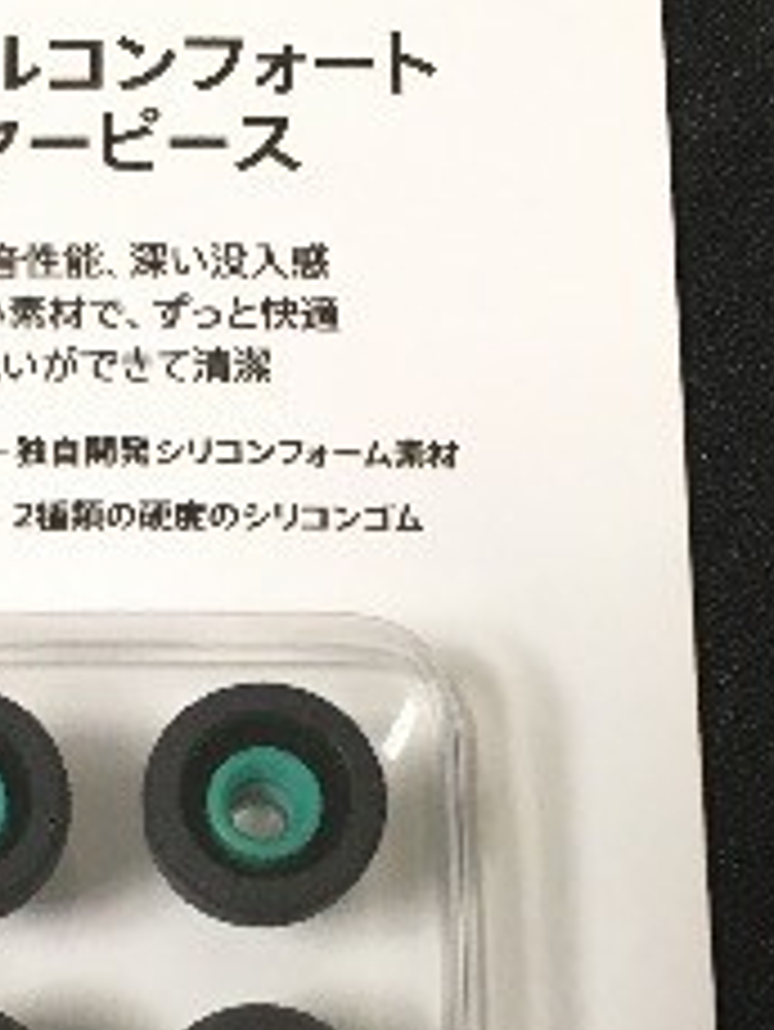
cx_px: 117
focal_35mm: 81
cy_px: 918
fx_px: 2413
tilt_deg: -76.3
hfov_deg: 18.0
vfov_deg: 23.5
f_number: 2.2
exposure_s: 1/30
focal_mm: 4.15
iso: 32
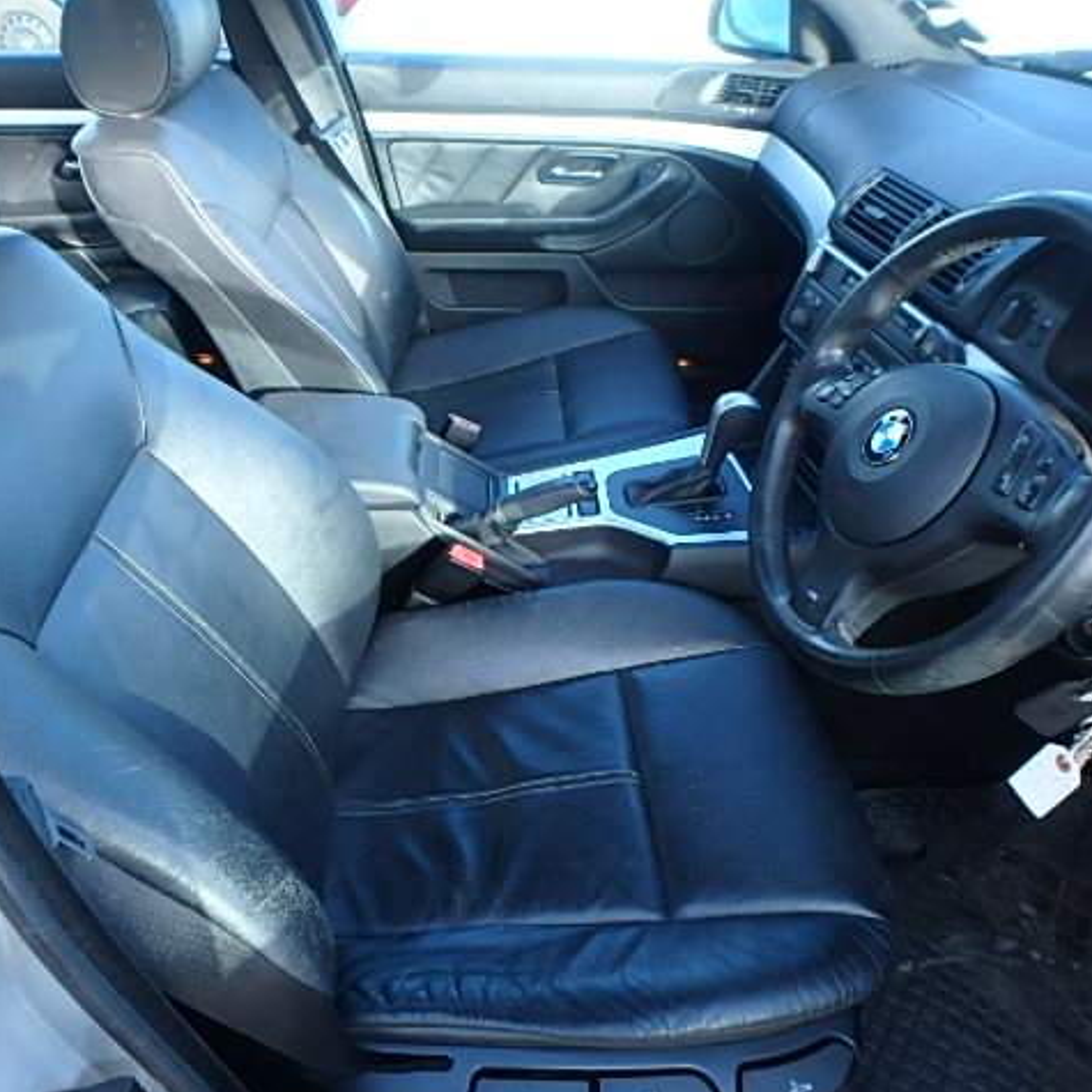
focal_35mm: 25
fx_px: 892
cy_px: 549
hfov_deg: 62.3
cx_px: 430
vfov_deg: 62.9
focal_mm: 3.7
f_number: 3.5
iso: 160
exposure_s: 1/60
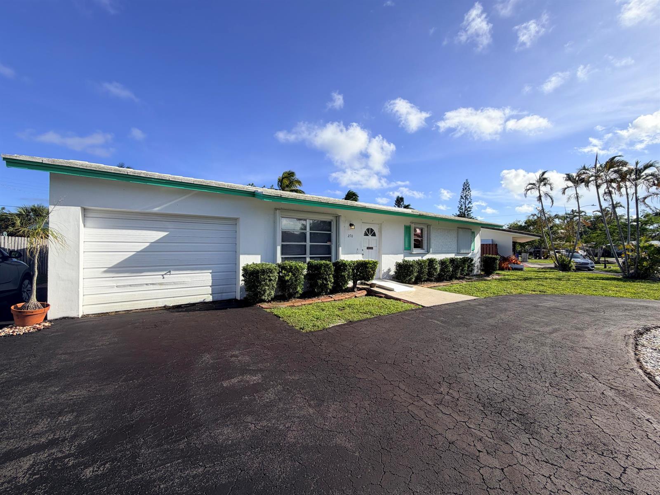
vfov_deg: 85.7
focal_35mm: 14
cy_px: 248
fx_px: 267
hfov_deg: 102.1
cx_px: 330
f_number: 2.2
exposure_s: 1/864
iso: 20
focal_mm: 2.22
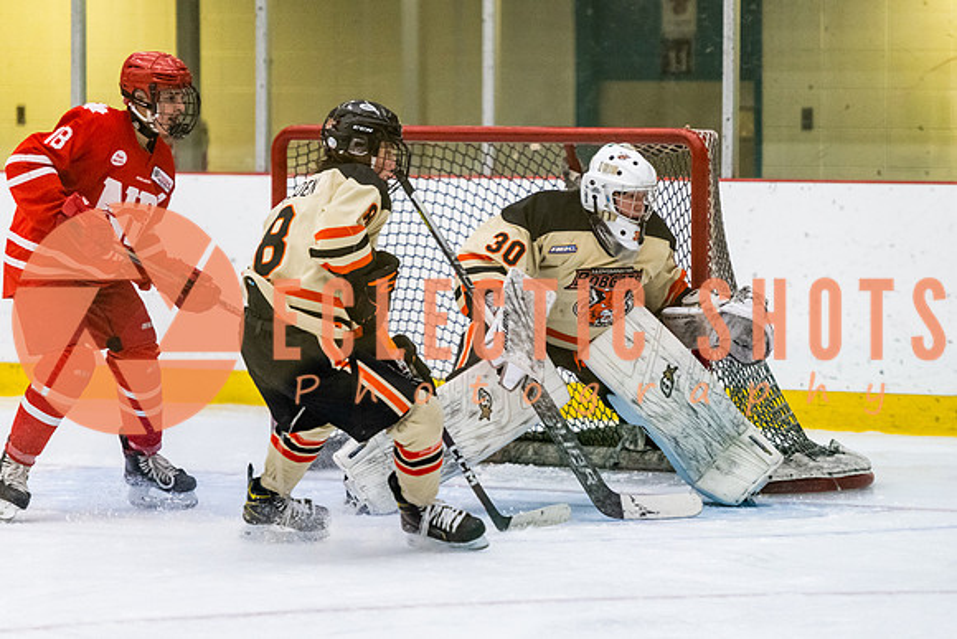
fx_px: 6088
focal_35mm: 229
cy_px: 351
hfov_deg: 9.0
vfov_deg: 6.0
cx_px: 634
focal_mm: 170
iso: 3200
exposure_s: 1/640
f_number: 3.2
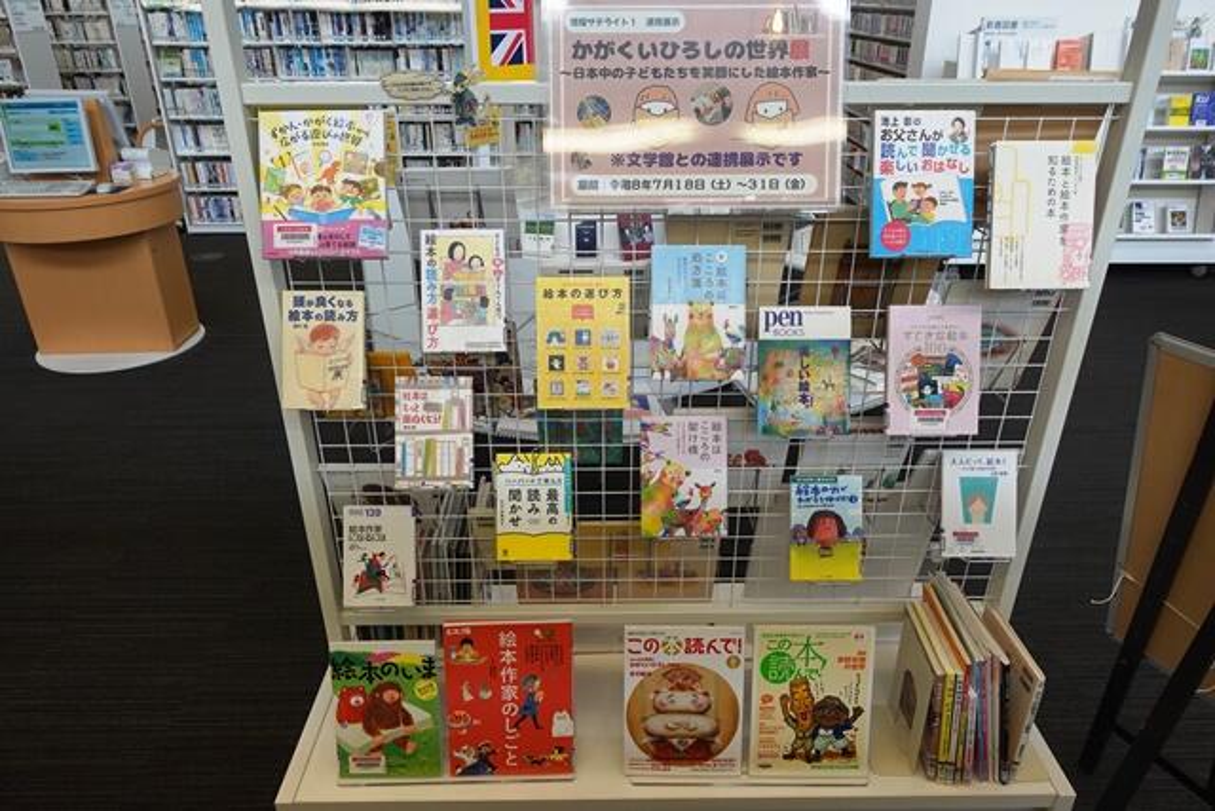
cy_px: 406
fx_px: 810
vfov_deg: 53.2
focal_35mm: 24
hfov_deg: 73.7
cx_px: 608
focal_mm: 8.8
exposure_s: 1/80
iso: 125
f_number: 2.8
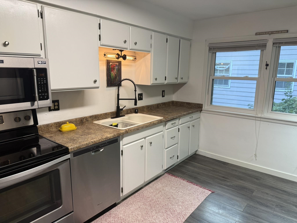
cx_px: 148
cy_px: 112
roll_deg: -0.9
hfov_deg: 71.6
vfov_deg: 56.8
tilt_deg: -11.9
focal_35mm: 24
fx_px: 206
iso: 125
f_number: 1.78
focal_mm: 6.76
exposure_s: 1/118
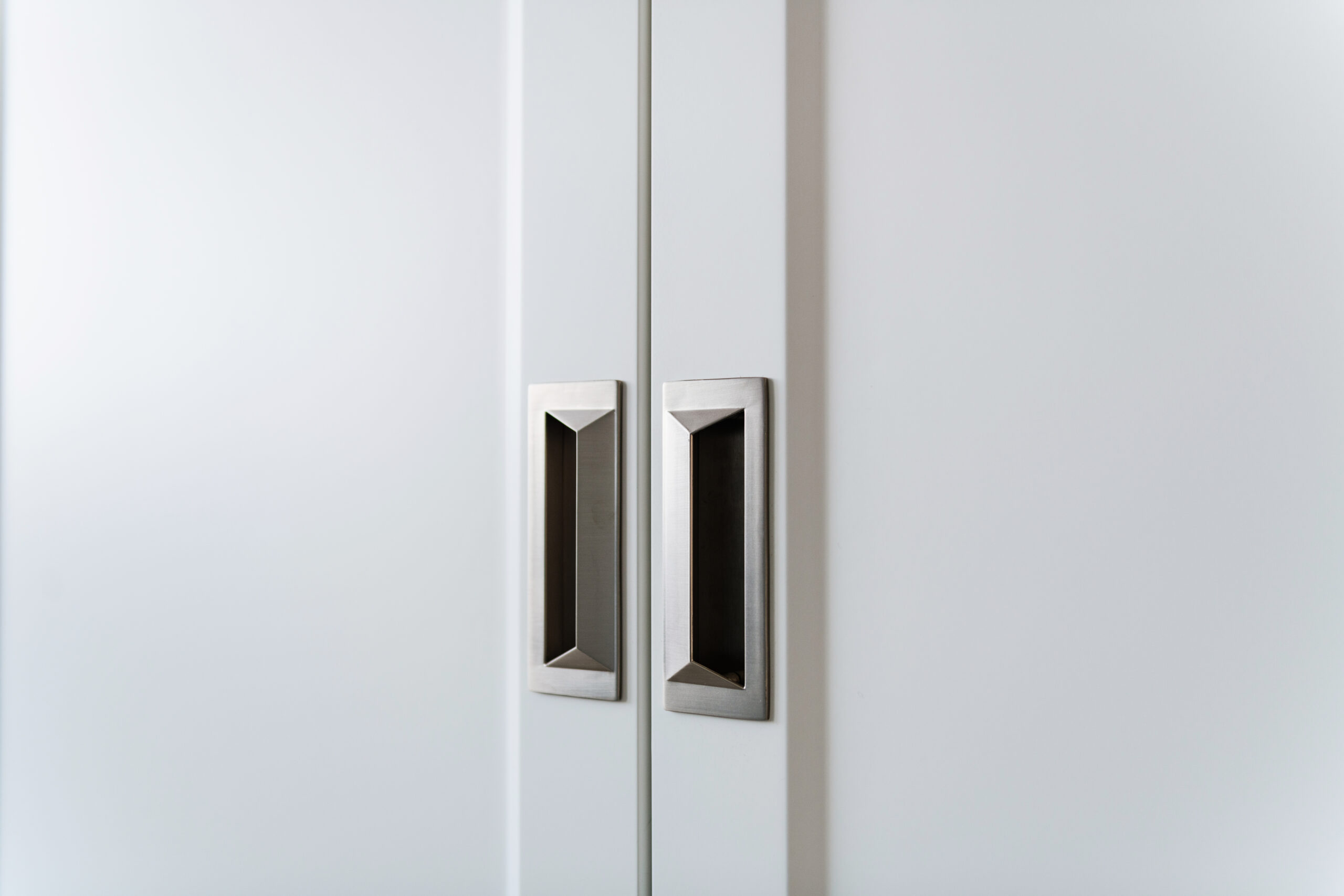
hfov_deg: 50.7
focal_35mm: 38
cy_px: 448
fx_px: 1419
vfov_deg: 35.1
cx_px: 672
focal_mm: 38
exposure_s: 1/125
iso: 200
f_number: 2.8
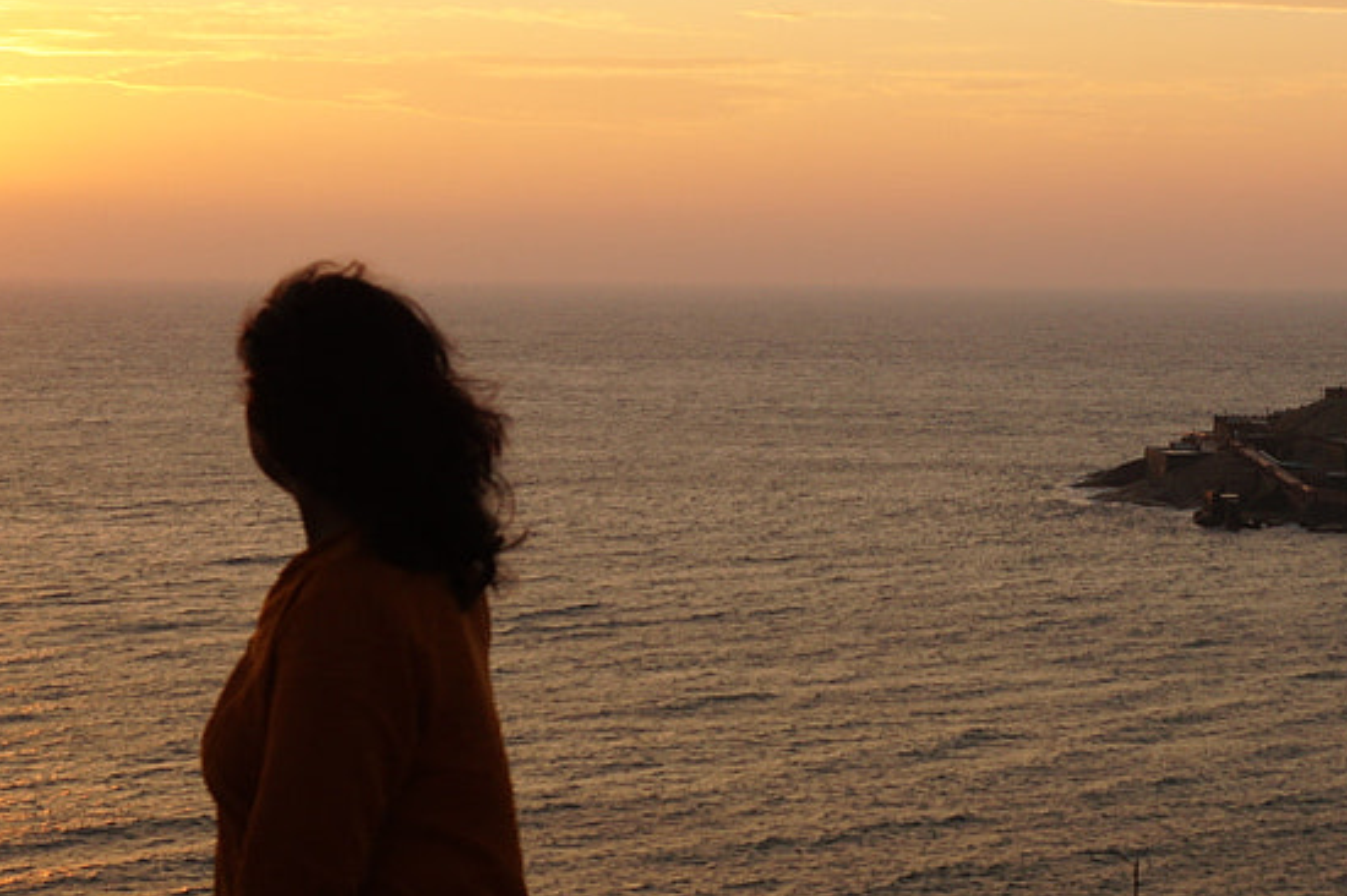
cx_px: 1087
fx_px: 3590
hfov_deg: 21.0
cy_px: 386
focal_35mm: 96
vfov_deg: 14.2
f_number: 7.1
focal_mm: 22
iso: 100
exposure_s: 1/100
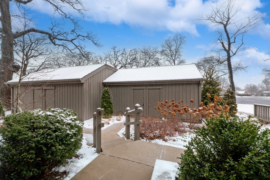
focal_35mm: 14
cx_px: 135
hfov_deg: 104.3
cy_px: 90
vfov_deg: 81.2
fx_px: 105
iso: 200
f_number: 9.5
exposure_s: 1/15
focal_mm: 14
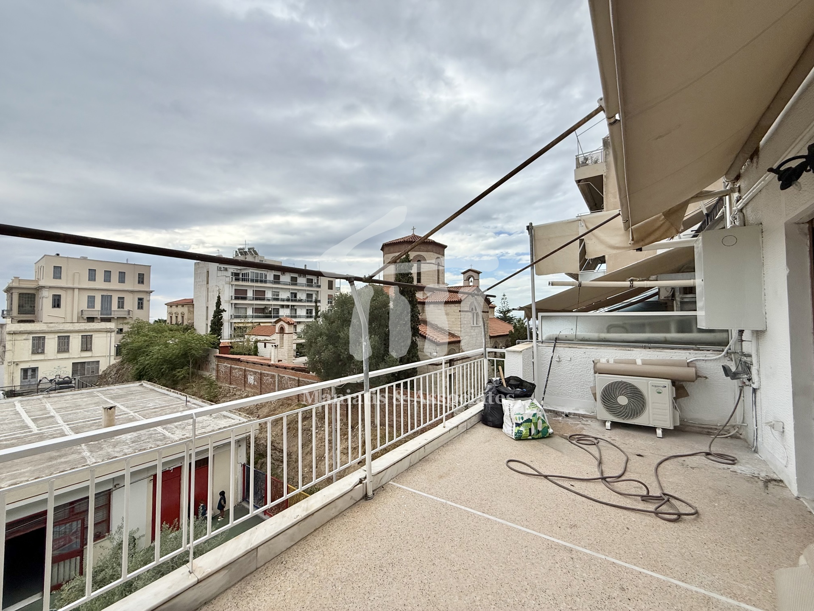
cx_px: 407
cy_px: 306
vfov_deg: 85.7
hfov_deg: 102.1
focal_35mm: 14
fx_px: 329
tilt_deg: +1.3
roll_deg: +0.2
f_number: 2.2
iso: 50
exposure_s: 1/1848
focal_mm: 2.22
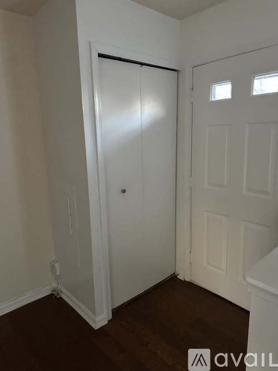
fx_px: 257
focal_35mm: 24
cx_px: 139
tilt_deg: -8.3
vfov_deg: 71.6
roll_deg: +2.0
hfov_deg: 56.8
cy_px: 186
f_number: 1.78
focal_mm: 6.86
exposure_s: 1/30
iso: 800
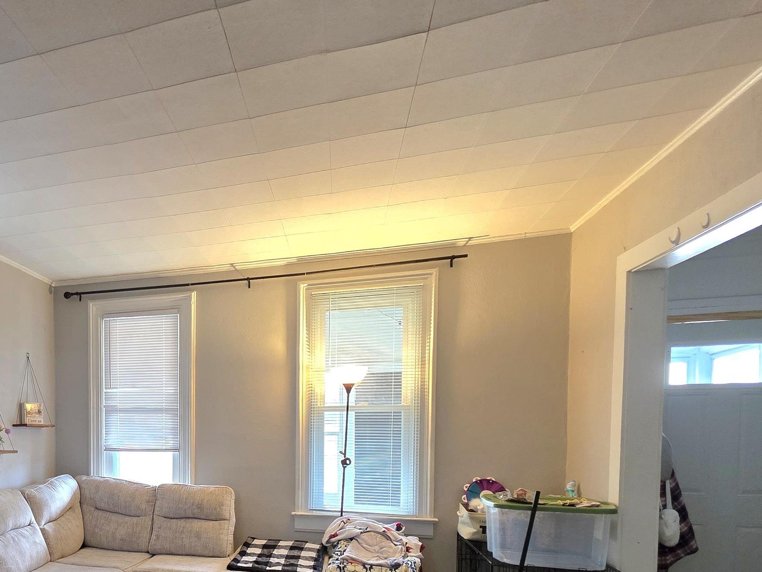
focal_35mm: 23
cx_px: 152
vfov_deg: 55.0
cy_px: 454
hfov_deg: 67.0
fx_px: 506
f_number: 1.9
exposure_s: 1/60.2
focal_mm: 2.2
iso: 400
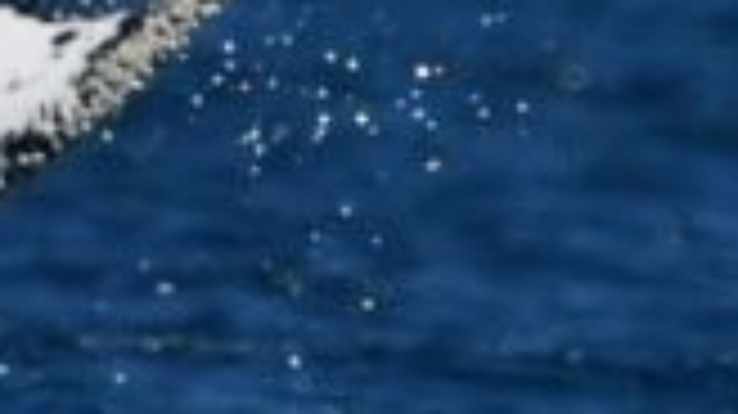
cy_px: -214
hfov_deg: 0.9
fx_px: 47932
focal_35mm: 2451
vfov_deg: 0.5
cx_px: -531
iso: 720
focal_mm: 480
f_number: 6.3
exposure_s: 1/8000
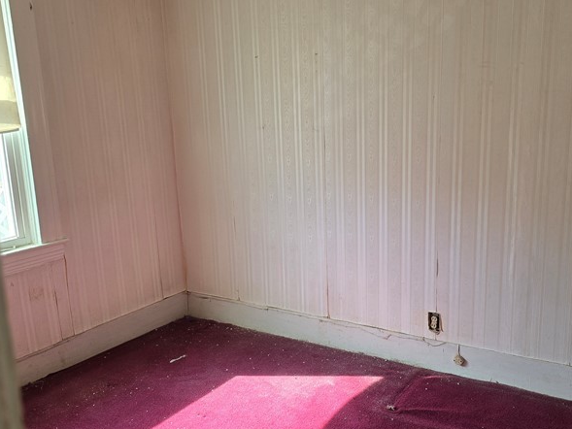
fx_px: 661
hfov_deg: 46.6
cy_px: 248
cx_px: 331
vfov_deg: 35.9
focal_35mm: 40
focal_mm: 6.3
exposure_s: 1/120
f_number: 1.7
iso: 64
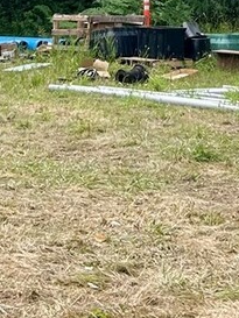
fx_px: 1260
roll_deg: -1.1
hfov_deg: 10.8
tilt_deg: +14.3
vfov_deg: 12.4
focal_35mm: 137
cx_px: 119
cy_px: -348
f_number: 1.5
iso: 50
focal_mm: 5.7
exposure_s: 1/4274
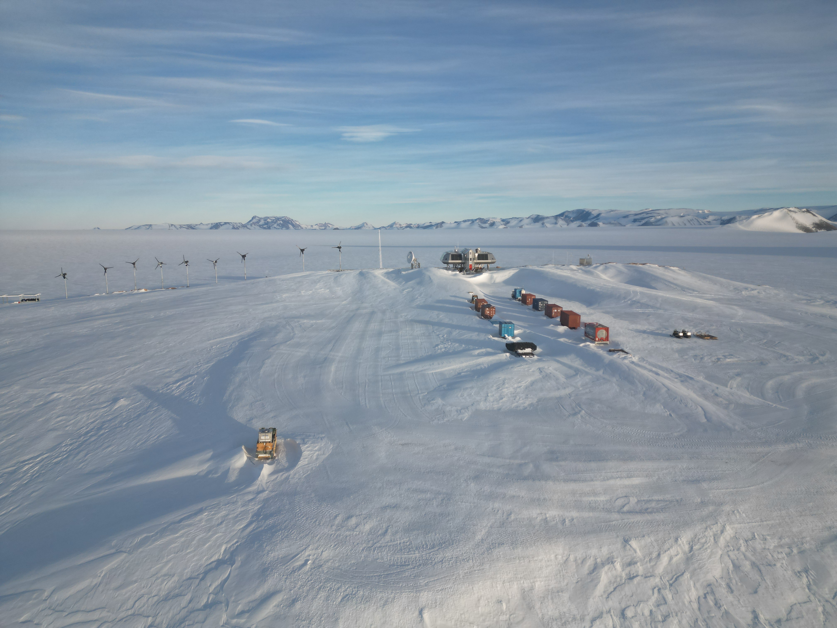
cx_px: 418
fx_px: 580
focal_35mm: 24
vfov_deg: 56.8
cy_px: 314
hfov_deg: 71.6
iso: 100
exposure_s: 1/2000
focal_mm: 6.72
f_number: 1.7
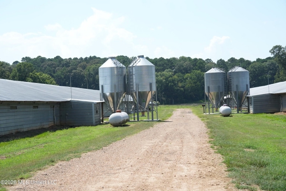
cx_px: 143
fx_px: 516
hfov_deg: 31.0
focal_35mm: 65
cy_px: 96
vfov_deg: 20.9
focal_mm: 65
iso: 400
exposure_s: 1/1600
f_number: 5
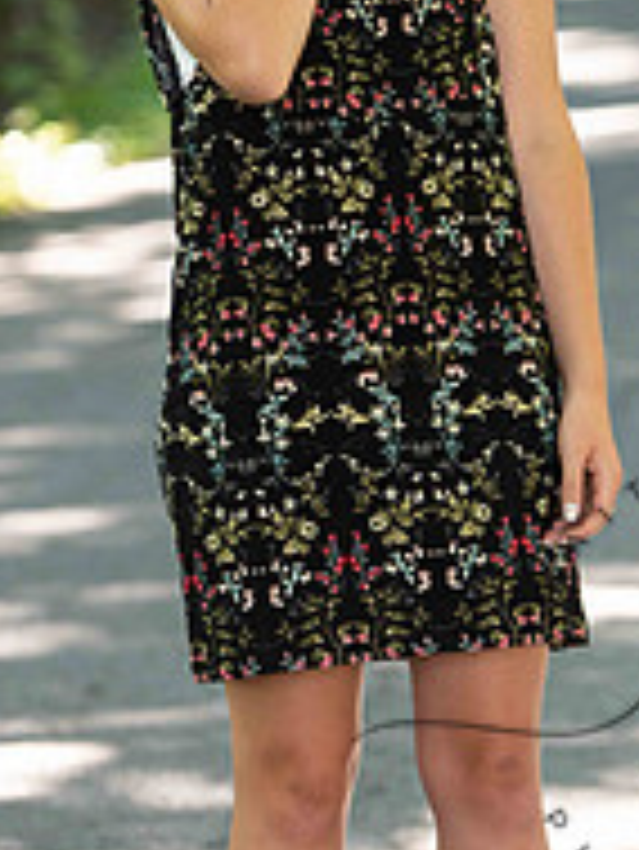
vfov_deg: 7.4
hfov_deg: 5.6
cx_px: 482
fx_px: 6540
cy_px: -31
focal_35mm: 266
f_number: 3.5
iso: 640
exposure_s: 1/200
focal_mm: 116
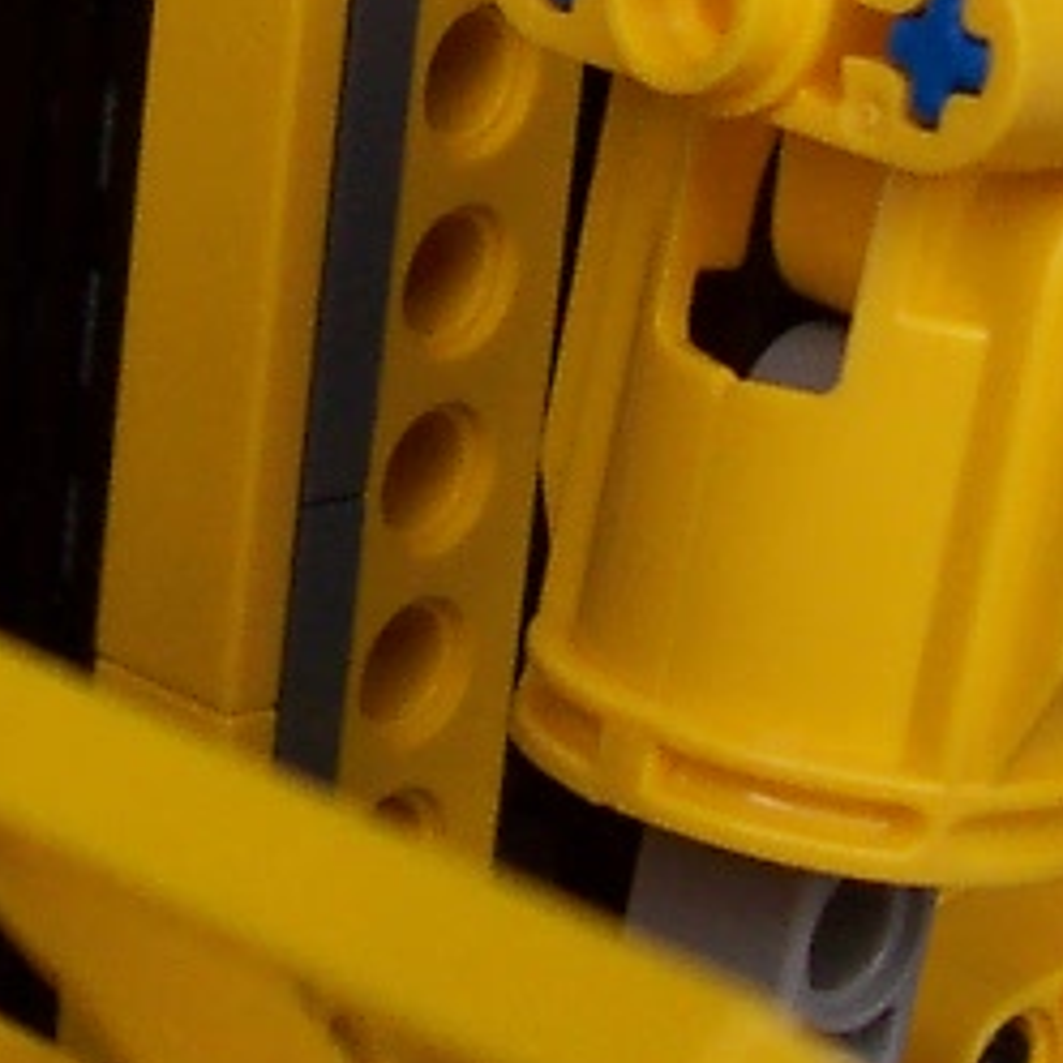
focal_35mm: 158
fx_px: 5489
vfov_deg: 10.9
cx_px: 300
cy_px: -39
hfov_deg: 11.0
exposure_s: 1/350
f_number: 2.8
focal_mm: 5.6
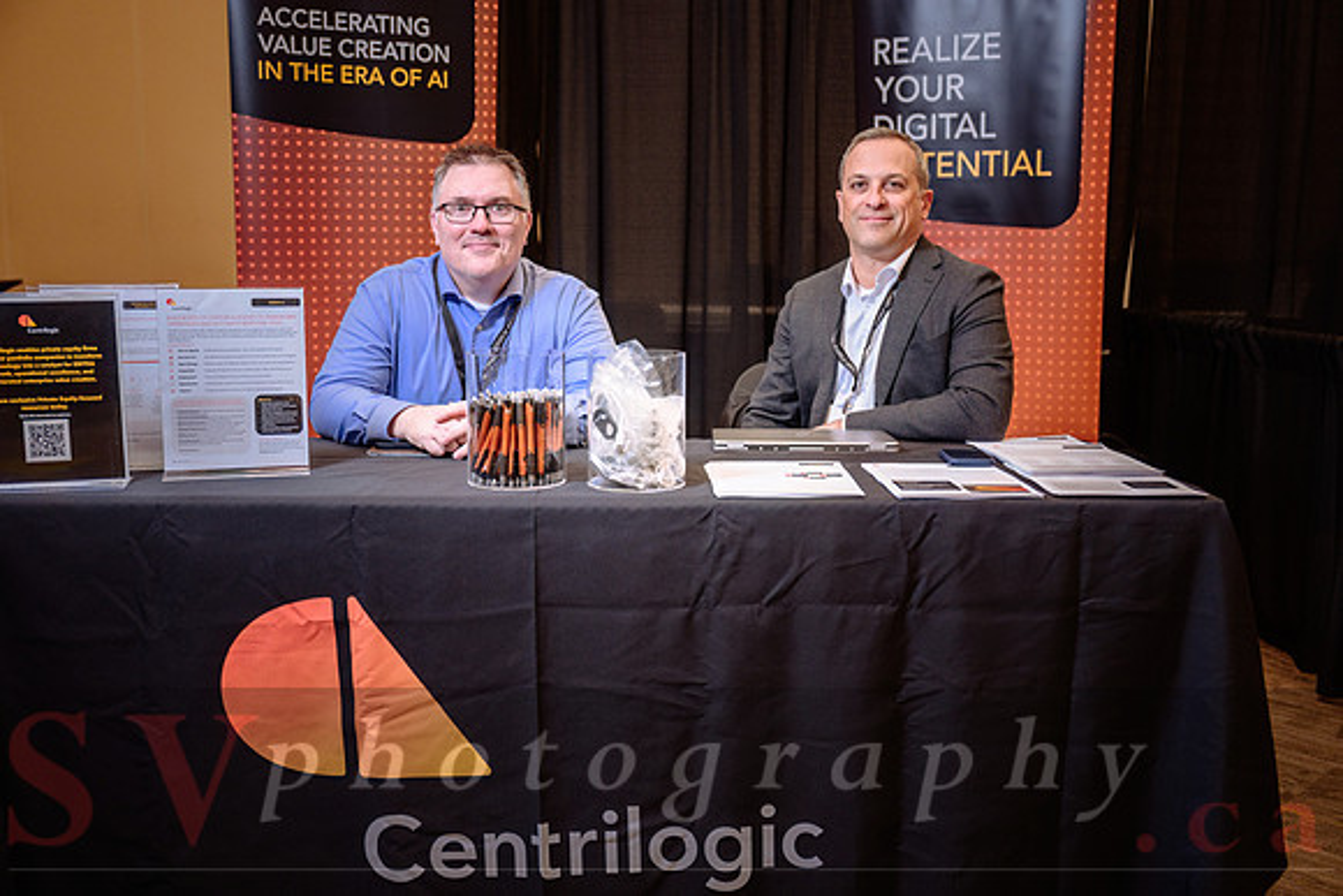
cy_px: 454
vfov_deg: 37.0
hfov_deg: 53.3
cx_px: 685
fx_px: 1339
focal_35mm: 36
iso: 1000
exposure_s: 1/160
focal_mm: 35
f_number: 3.2
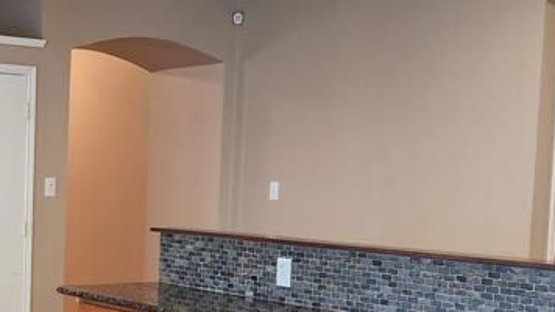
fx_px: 1059
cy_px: 275
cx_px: 11
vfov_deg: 16.5
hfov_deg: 27.8
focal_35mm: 72
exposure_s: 1/120
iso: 400
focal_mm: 5.4
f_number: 1.8
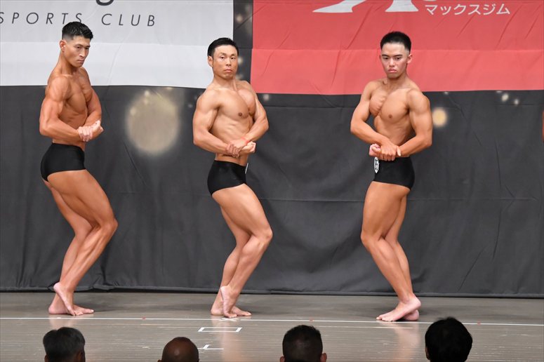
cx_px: 272
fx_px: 3051
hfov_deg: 10.2
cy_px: 181
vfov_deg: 6.8
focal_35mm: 202
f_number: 5.6
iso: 6400
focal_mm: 135
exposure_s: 1/400
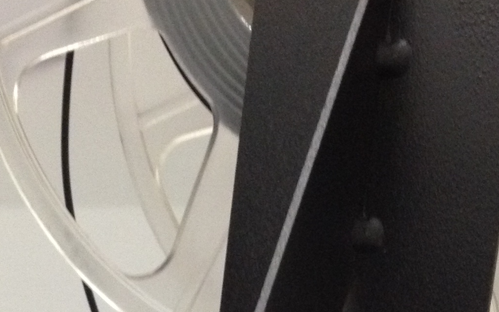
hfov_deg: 17.5
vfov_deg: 9.9
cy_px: 688
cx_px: 172
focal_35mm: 119
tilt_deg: -7.9
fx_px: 1618
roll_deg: -6.7
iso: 200
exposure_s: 1/20
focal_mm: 4.28
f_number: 2.4
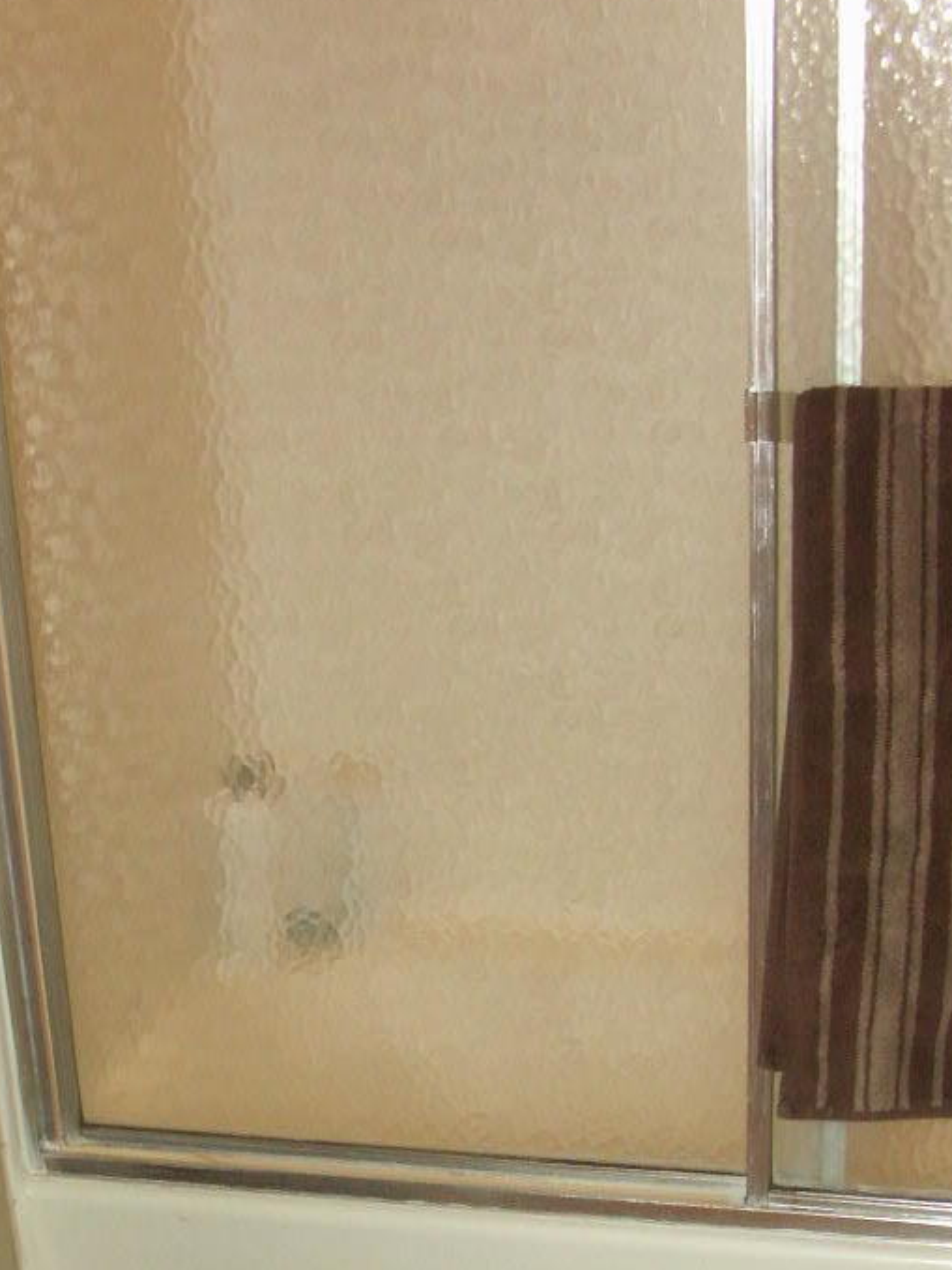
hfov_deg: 22.1
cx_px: 277
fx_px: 2421
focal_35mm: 66
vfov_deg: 27.9
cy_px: 1229
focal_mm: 7.2
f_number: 2.8
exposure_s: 1/50
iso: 200
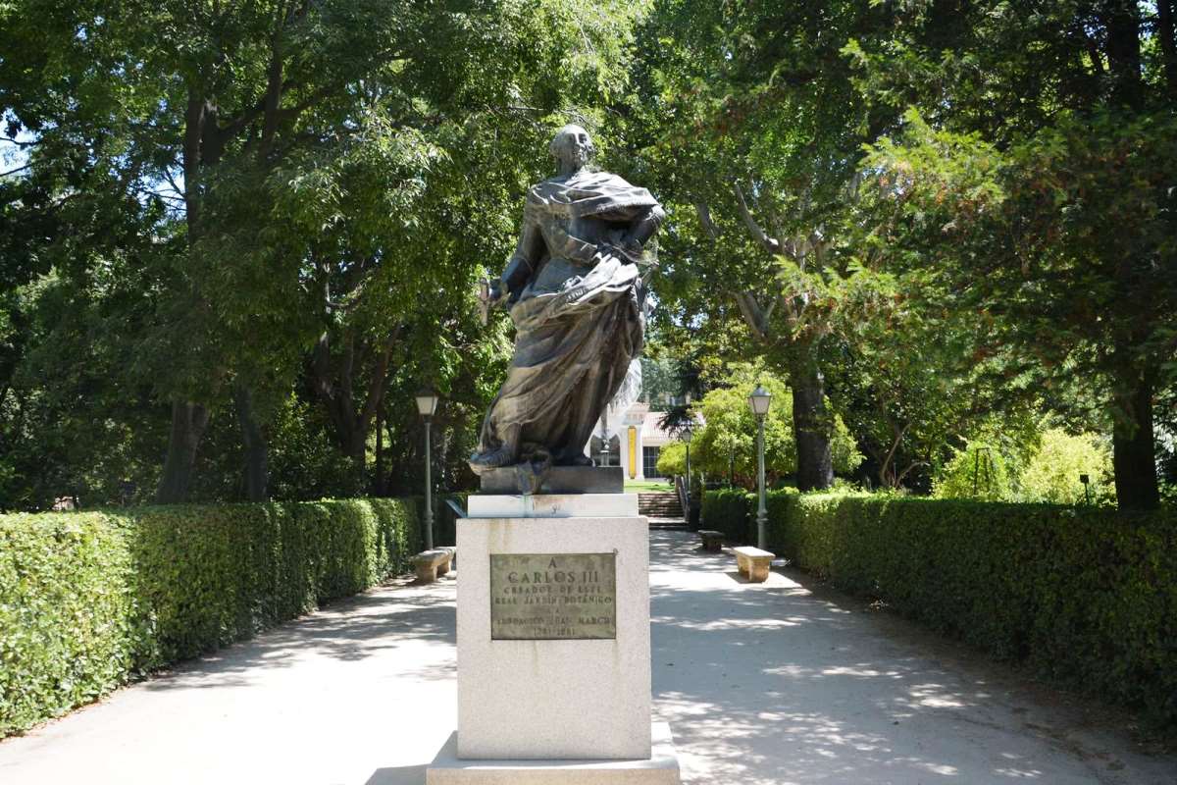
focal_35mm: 30
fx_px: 981
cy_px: 392
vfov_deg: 43.6
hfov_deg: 61.9
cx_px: 588
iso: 100
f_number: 9
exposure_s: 1/100
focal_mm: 20
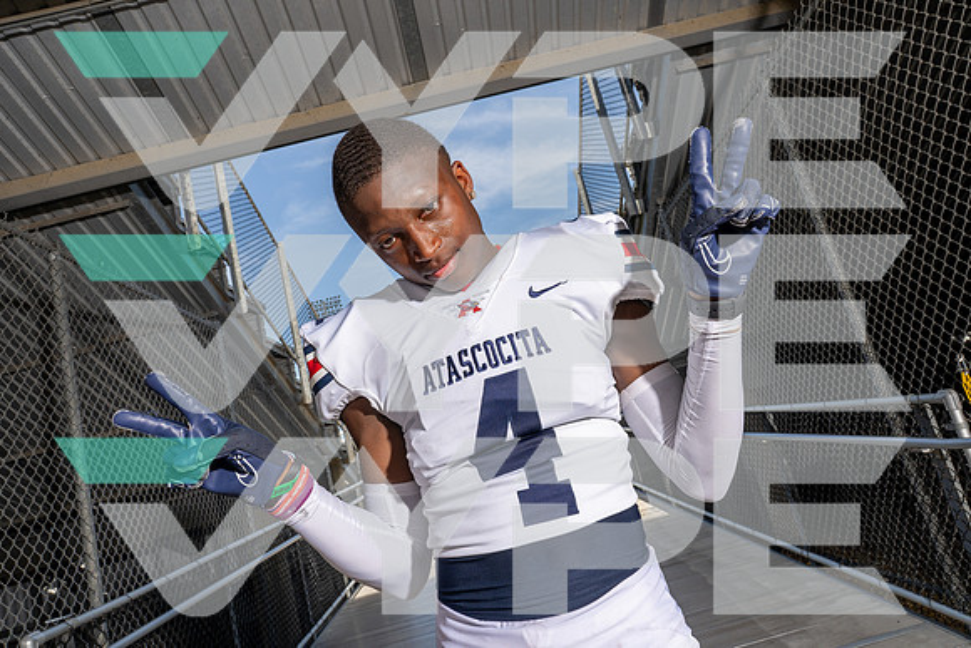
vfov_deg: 53.2
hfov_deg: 73.7
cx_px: 486
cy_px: 324
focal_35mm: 24
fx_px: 647
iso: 160
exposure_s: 1/250
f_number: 10
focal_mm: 24
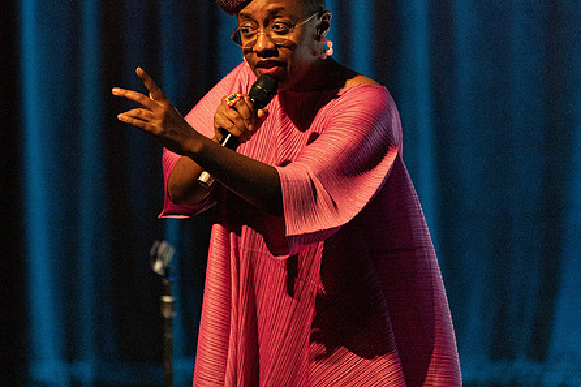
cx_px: 303
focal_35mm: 611
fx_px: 9857
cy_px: 127
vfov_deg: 2.2
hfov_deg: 3.4
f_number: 5.6
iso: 3200
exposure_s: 1/250
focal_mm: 397
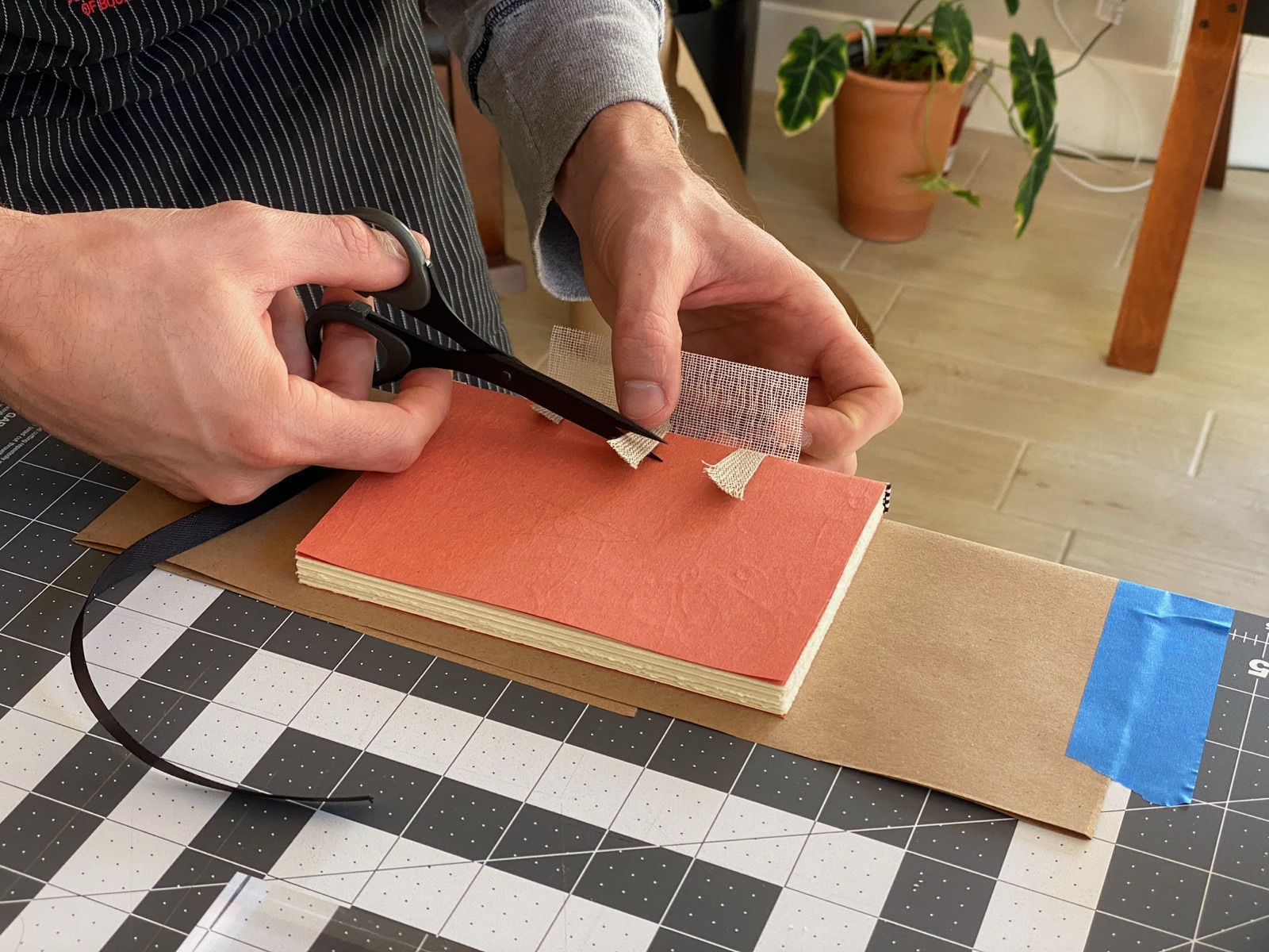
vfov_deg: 28.0
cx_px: 634
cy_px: 476
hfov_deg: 36.8
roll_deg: -0.4
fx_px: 1906
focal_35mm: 52
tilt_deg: -35.5
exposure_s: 1/60
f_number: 2
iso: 125
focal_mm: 6
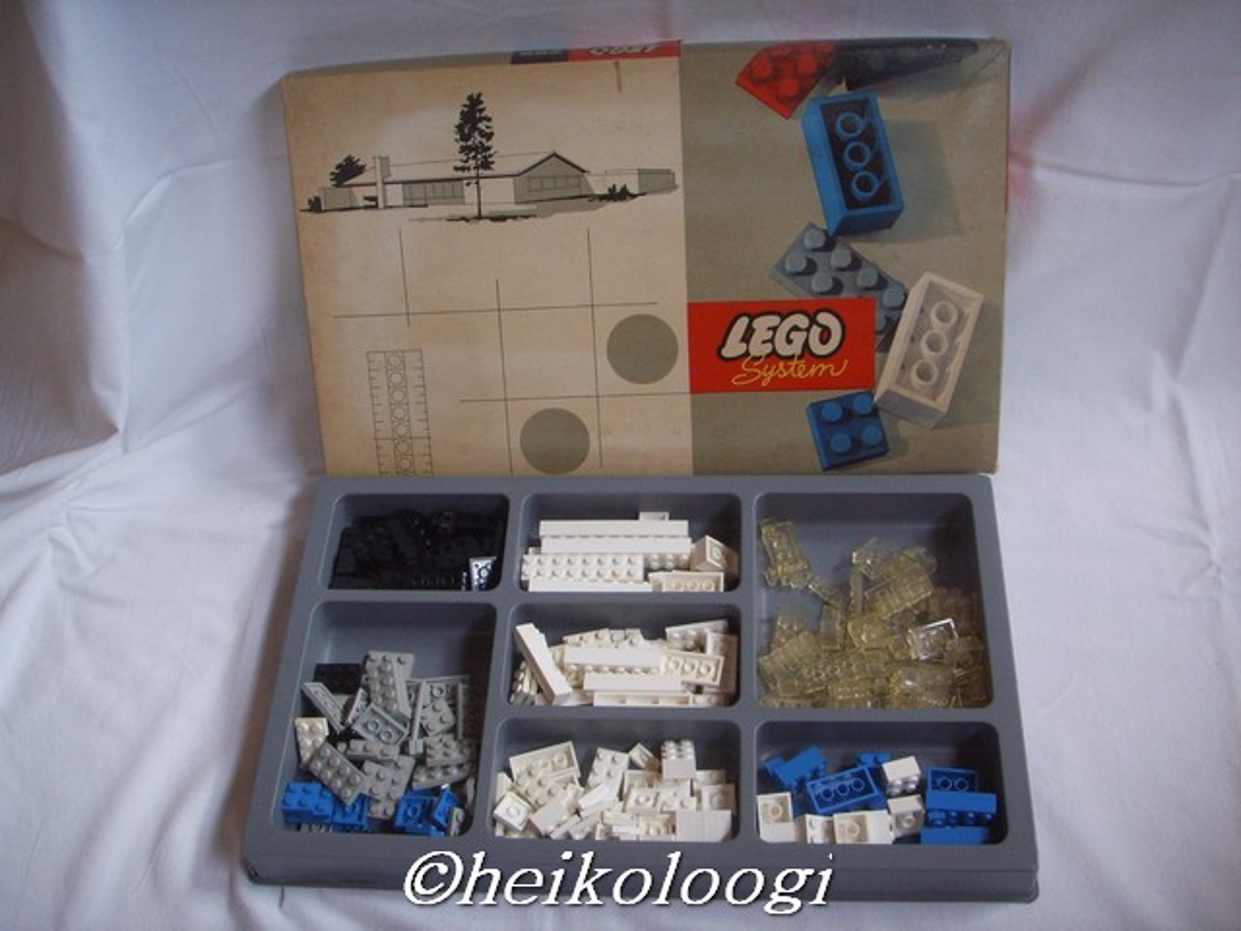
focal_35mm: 39
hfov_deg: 47.9
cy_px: 466
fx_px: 1398
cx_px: 620
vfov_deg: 36.8
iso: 145
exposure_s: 1/45
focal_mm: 6.6
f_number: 3.5
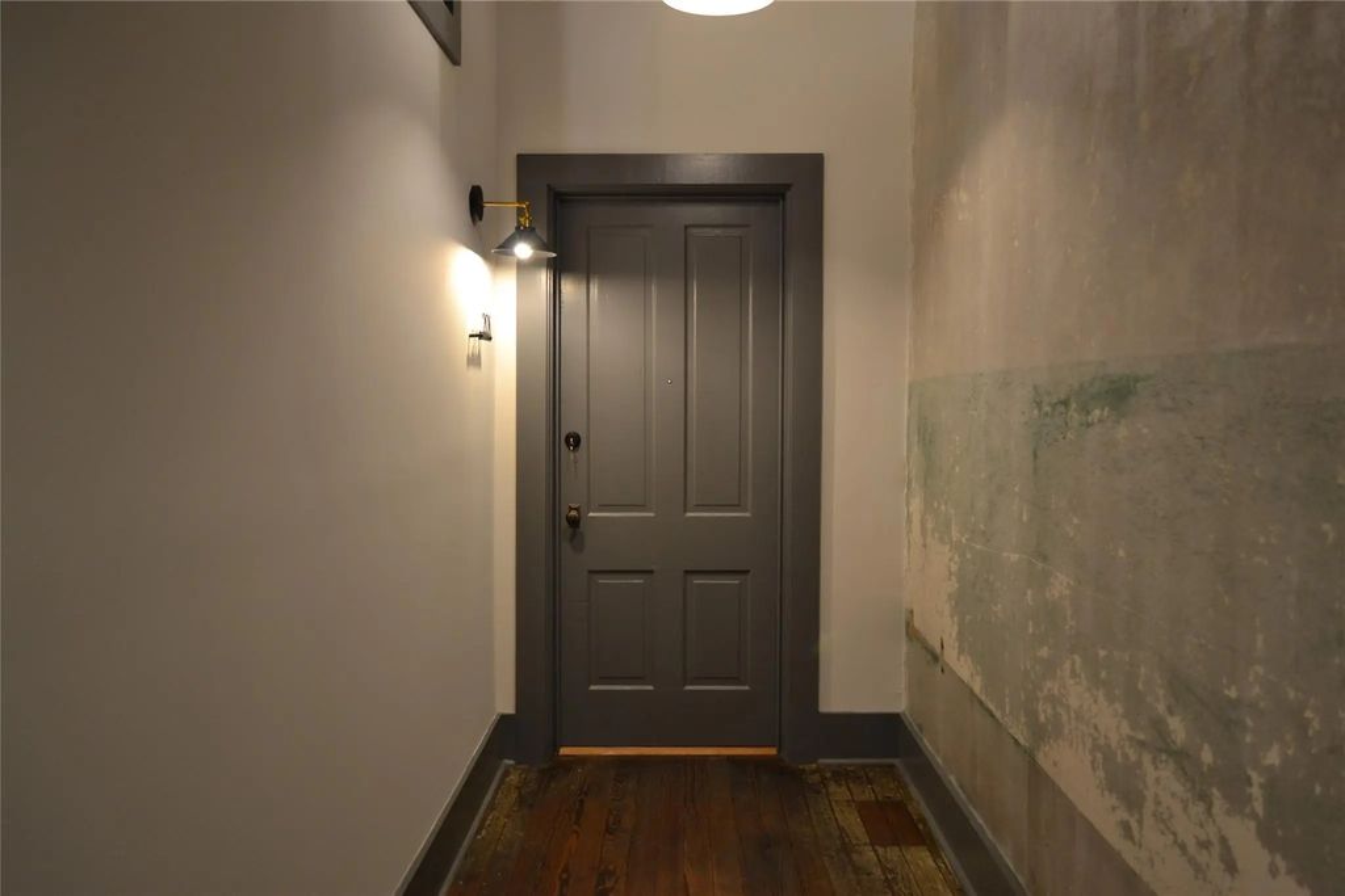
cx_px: 672
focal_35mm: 27
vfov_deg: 47.9
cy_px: 448
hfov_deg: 67.4
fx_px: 1009
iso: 400
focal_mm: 18
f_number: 3.5
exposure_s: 1/40
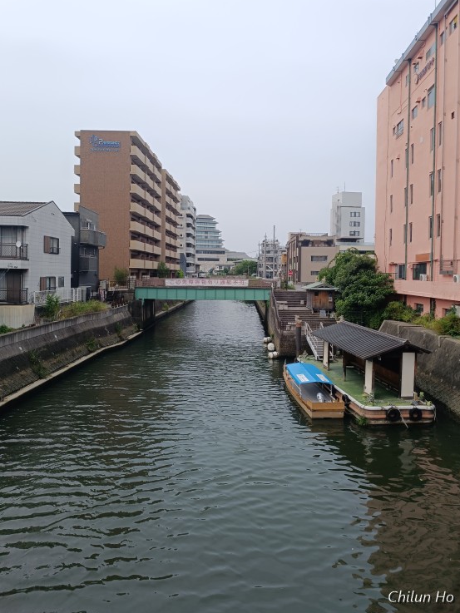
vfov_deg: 69.4
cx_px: 225
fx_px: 443
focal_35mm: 25
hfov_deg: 54.9
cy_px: 294
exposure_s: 1/551
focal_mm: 6.14
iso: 52
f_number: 1.65
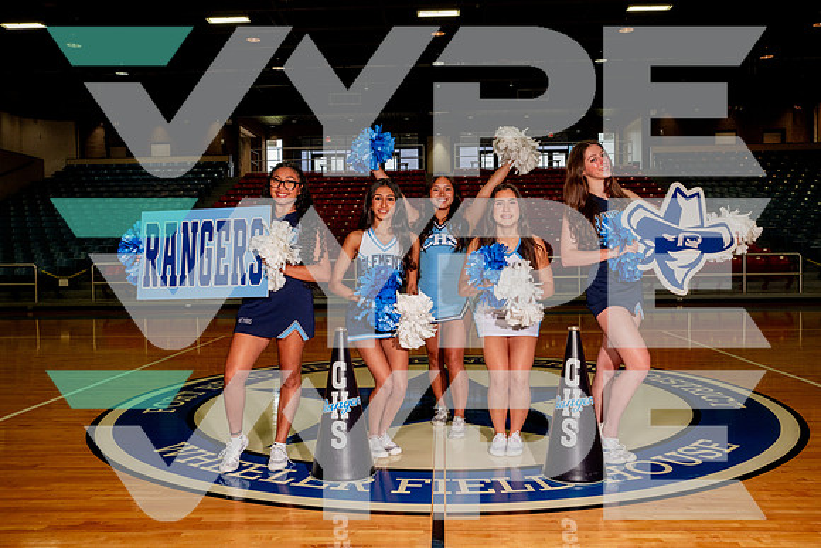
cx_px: 410
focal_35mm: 32
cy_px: 274
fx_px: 730
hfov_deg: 58.7
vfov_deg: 41.1
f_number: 7.1
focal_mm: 32
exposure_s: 1/320
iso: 800
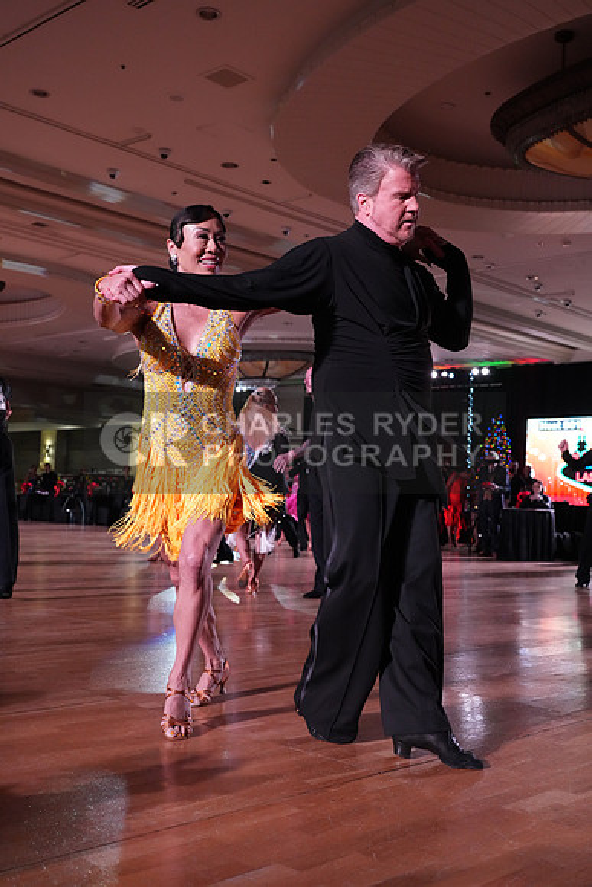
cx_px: 296
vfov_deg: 50.7
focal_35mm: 38
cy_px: 444
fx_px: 937
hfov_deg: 35.1
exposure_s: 1/320
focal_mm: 38
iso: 5000
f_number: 5.6
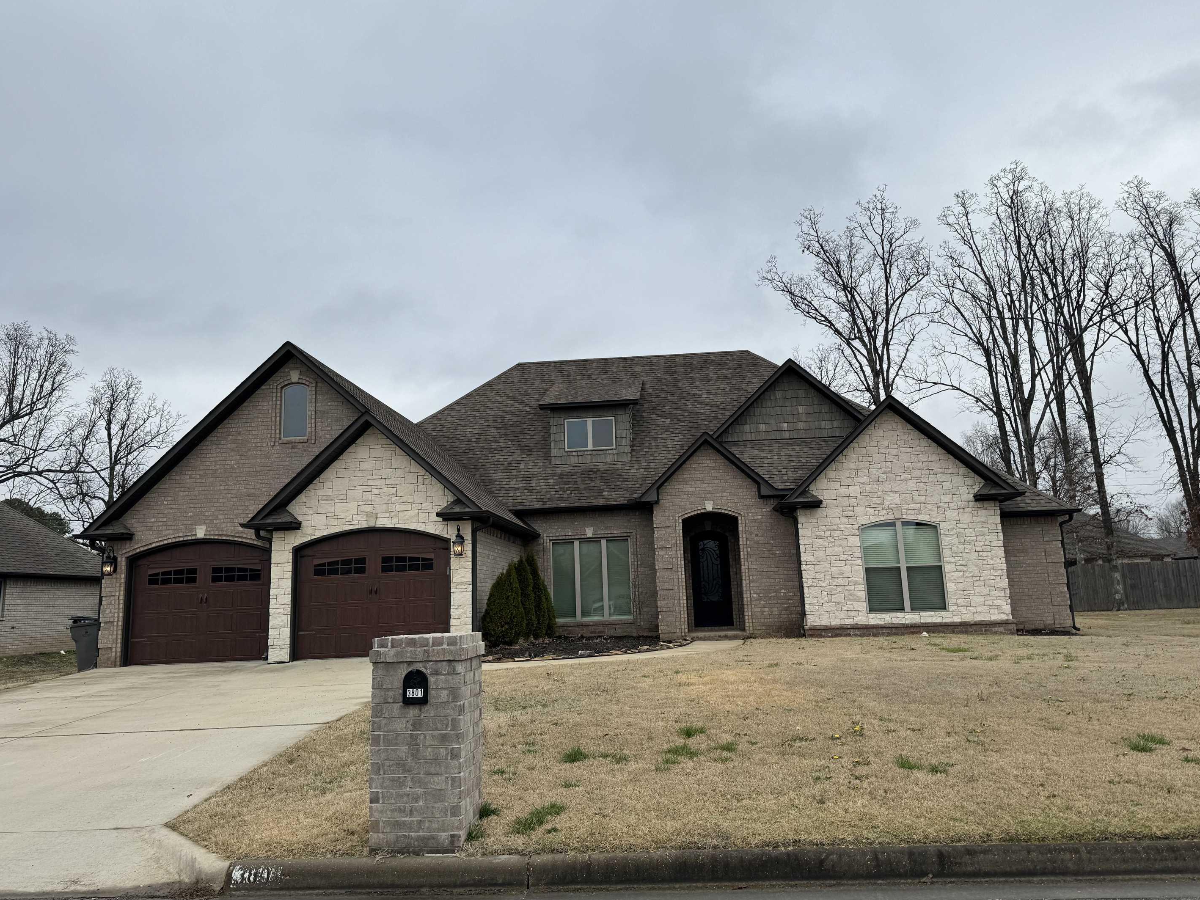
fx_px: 901
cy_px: 432
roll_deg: +2.5
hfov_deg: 67.3
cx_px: 615
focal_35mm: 26
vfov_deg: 53.0
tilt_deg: +9.1
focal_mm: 6.86
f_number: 1.78
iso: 80
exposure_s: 1/2415
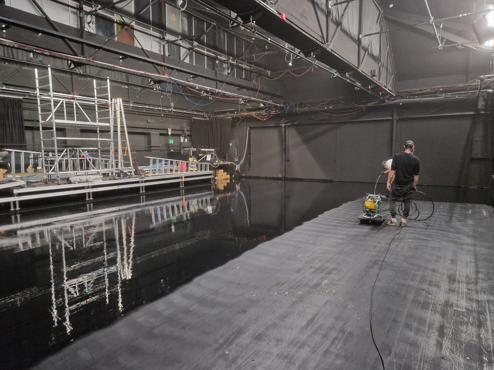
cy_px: 185
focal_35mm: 23
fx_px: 328
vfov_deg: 58.9
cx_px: 247
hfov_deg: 73.9
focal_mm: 5.4
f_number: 1.8
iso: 800
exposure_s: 1/25
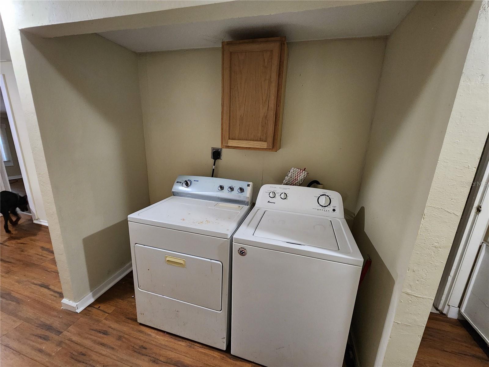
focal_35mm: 13
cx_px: 244
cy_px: 184
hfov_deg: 106.2
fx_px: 184
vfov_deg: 89.9
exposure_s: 1/30
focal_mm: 2.2
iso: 640
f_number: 2.2
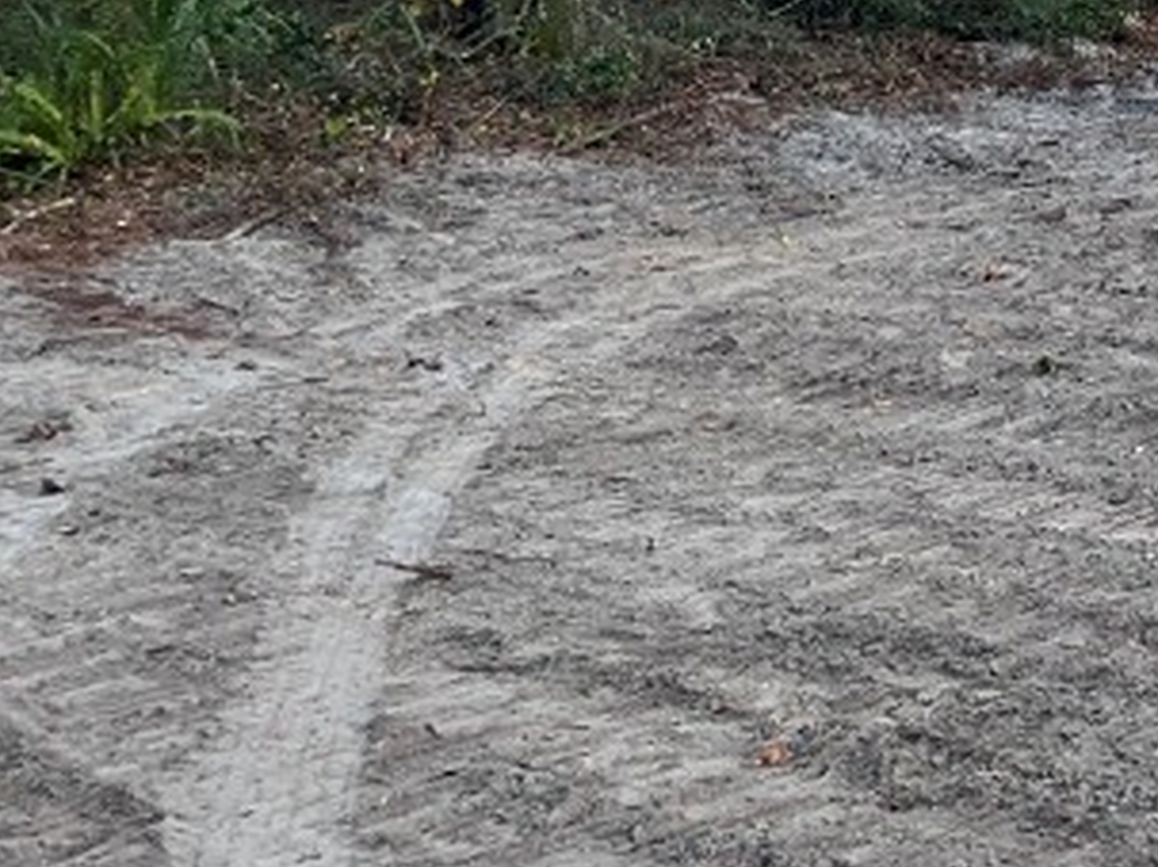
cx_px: 940
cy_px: -34
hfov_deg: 22.0
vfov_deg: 16.4
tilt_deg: +2.0
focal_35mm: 88
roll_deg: +3.7
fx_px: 2943
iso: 64
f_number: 1.5
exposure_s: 1/121
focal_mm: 5.7
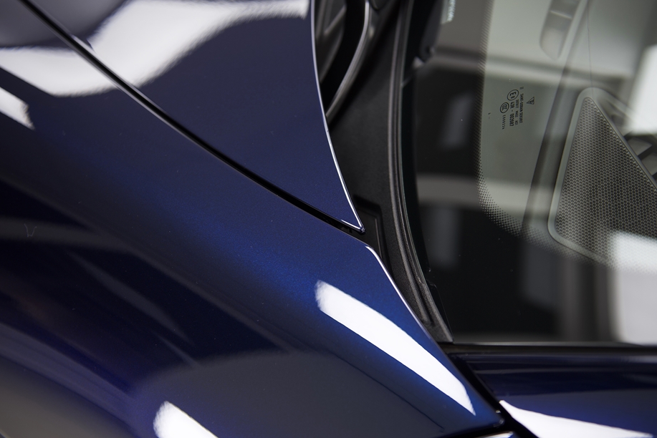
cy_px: 238
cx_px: 337
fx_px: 876
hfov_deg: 41.1
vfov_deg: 28.1
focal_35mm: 48
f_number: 2.8
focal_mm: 44
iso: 100
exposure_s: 1/40
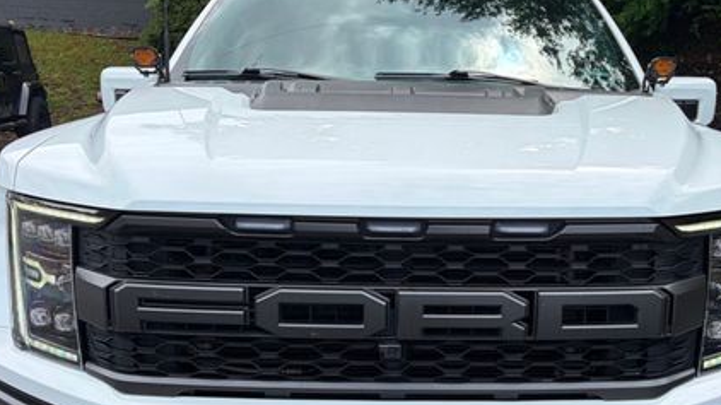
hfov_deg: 47.0
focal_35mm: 43
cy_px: 292
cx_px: 443
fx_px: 822
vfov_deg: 27.4
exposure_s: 1/2451
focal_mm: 5.96
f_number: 1.6
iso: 50
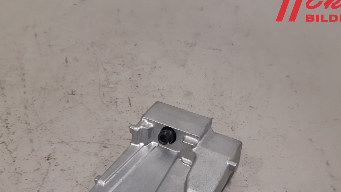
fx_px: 344
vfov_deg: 30.4
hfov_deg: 52.7
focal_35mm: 38
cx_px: 184
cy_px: 156
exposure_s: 1/50
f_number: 1.7
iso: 125
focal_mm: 3.93
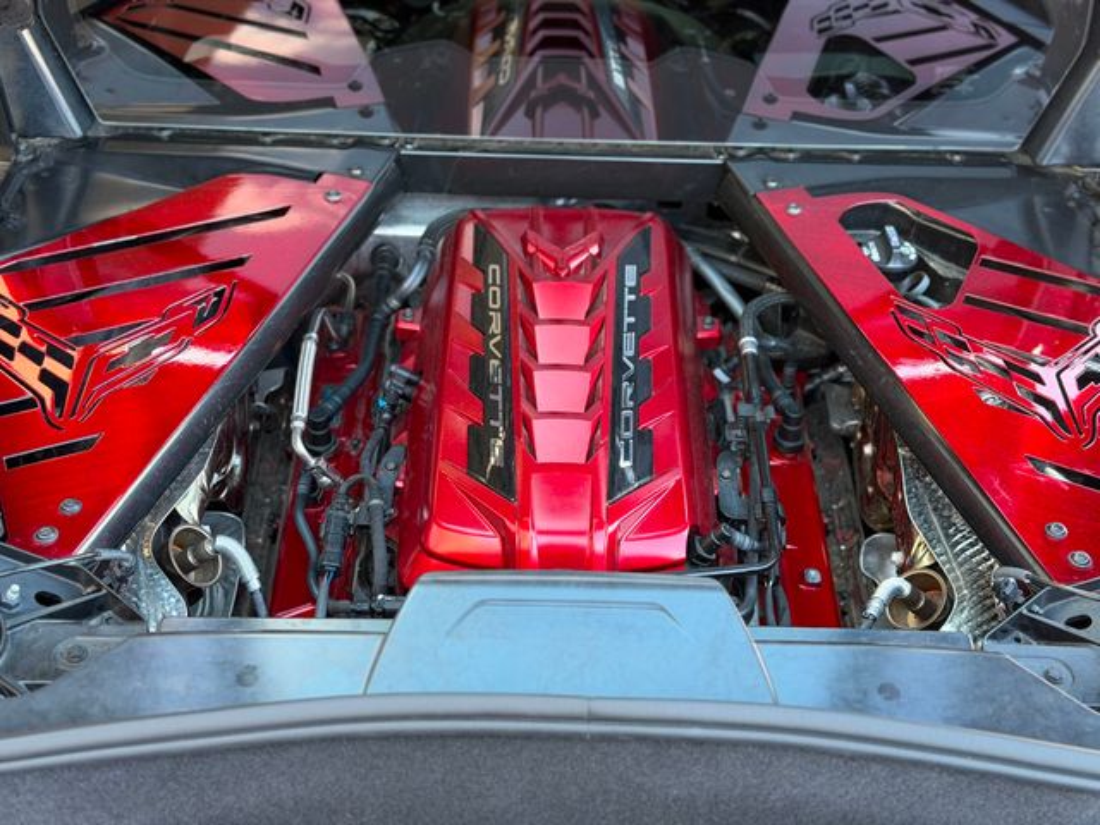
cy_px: 412
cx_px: 550
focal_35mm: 48
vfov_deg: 30.3
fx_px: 1525
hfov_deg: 39.7
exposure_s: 1/83
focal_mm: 6.76
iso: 100
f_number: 1.78
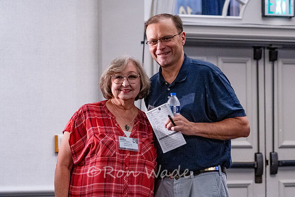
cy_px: 110
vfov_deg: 9.6
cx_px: 170
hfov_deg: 14.3
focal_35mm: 143
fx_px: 1174
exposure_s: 1/250
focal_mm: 112
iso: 12800
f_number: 6.3
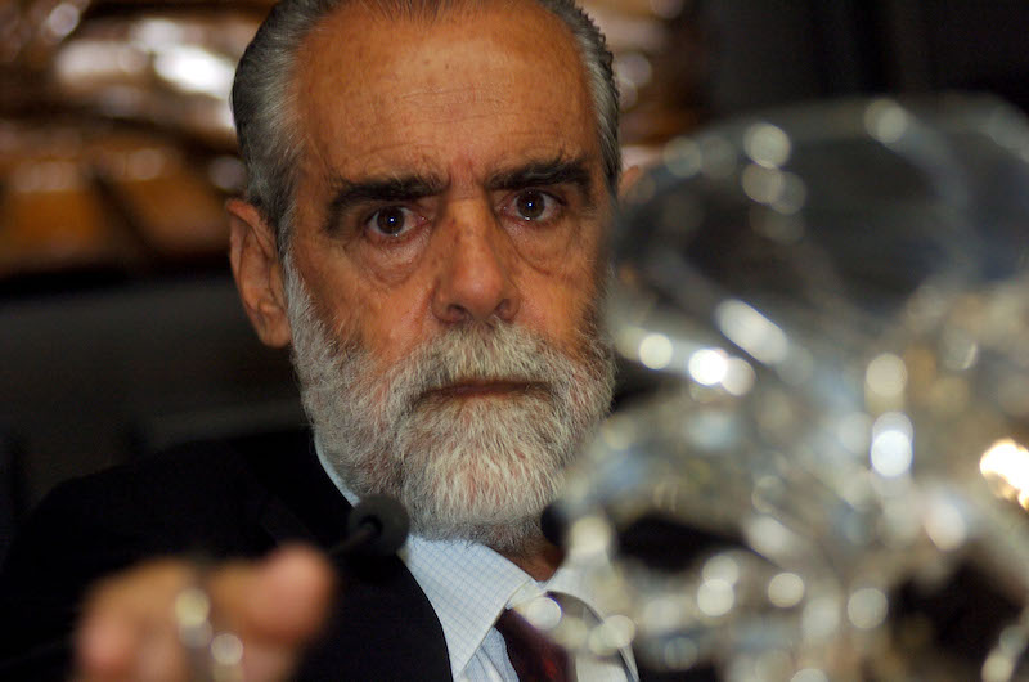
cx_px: 514
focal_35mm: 150
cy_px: 341
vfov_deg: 9.1
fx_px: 4279
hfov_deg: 13.7
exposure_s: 1/60
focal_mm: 100
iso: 400
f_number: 2.8
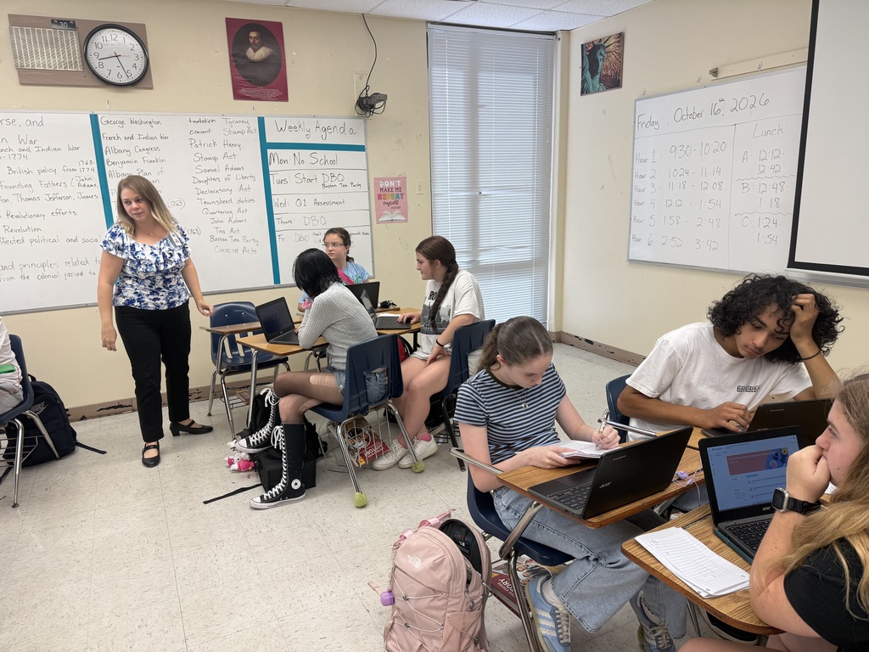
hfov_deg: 71.6
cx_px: 434
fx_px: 602
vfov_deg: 56.8
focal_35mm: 24
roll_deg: +0.8
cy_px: 326
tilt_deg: -13.0
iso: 50
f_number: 1.78
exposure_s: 1/130
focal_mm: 6.76
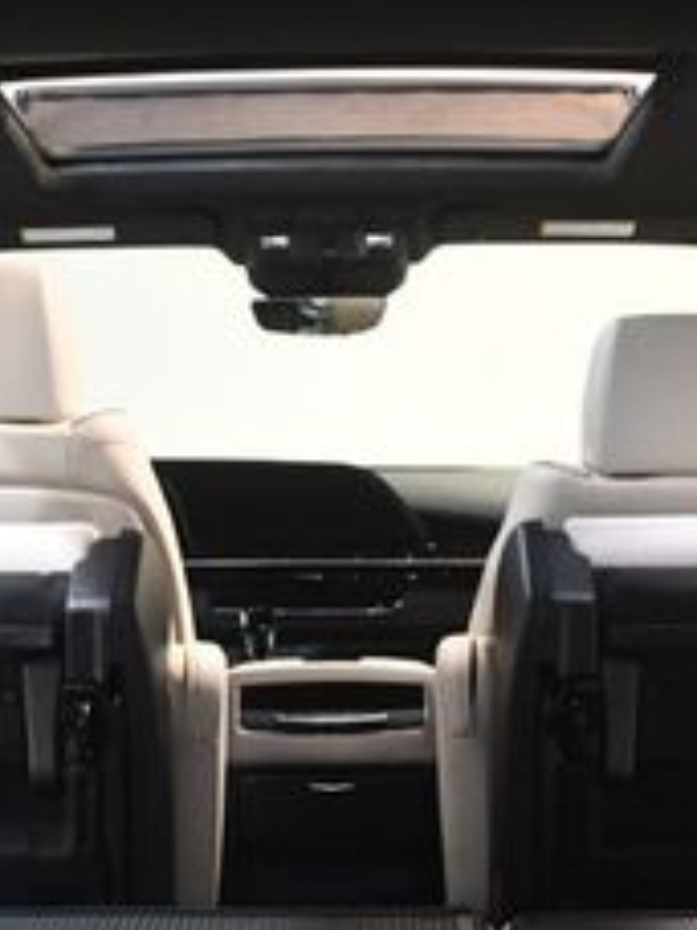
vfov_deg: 19.9
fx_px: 2604
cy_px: 824
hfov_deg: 15.2
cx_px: 289
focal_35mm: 97
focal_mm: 24
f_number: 3.8
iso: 3200
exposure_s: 1/60
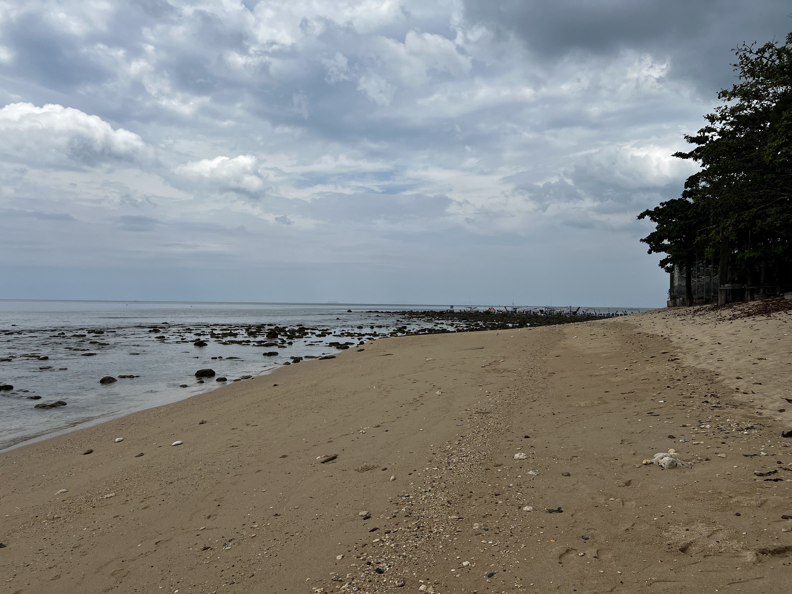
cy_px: 297
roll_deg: +0.2
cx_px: 396
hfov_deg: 67.3
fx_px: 595
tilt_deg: +1.0
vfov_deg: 53.1
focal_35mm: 26
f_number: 1.5
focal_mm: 5.7
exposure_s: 1/10309
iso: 50
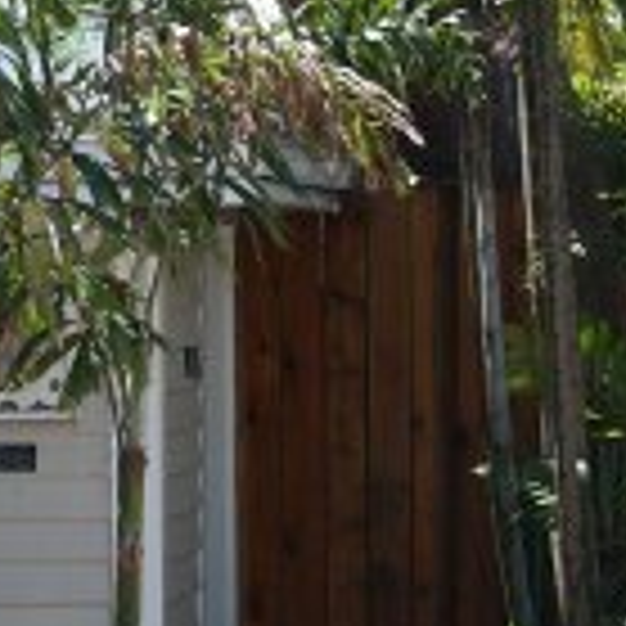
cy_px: 777
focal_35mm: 210
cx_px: -432
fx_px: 4297
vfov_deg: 8.2
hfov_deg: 8.1
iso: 100
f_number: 5.6
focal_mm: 28
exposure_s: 1/125
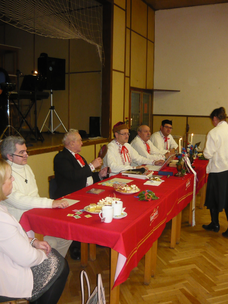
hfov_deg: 42.9
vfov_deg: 55.4
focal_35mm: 33
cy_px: 152
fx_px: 290
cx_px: 114
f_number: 2.8
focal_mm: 5.5
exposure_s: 1/30
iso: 320
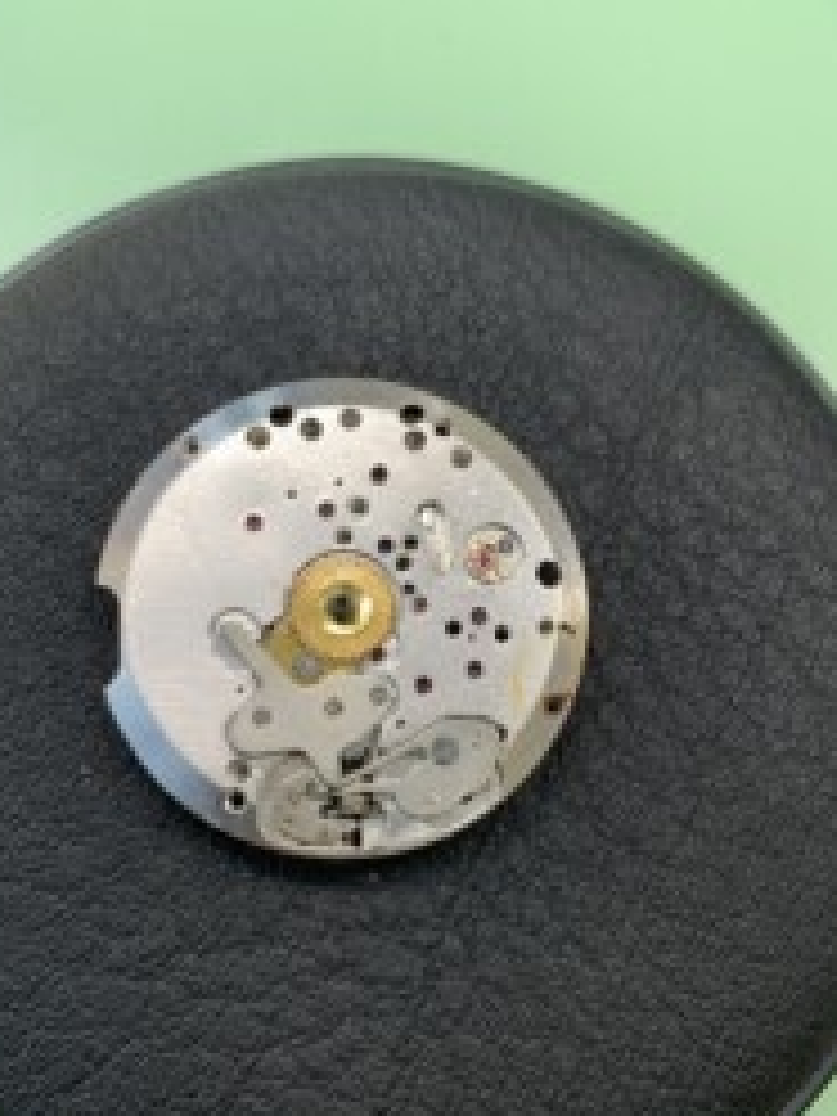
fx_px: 1193
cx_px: 385
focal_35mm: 37
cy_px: 677
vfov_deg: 49.8
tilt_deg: -79.4
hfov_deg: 38.6
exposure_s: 1/140
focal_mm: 4.25
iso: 25
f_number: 1.8
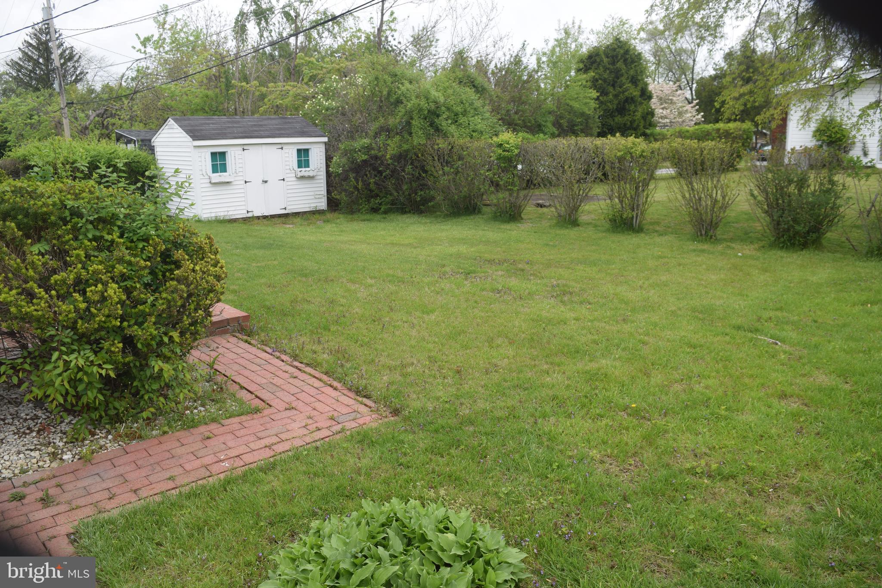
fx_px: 882
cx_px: 441
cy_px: 294
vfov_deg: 36.9
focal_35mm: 36
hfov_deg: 53.1
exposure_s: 1/250
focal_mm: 24
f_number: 8
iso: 220
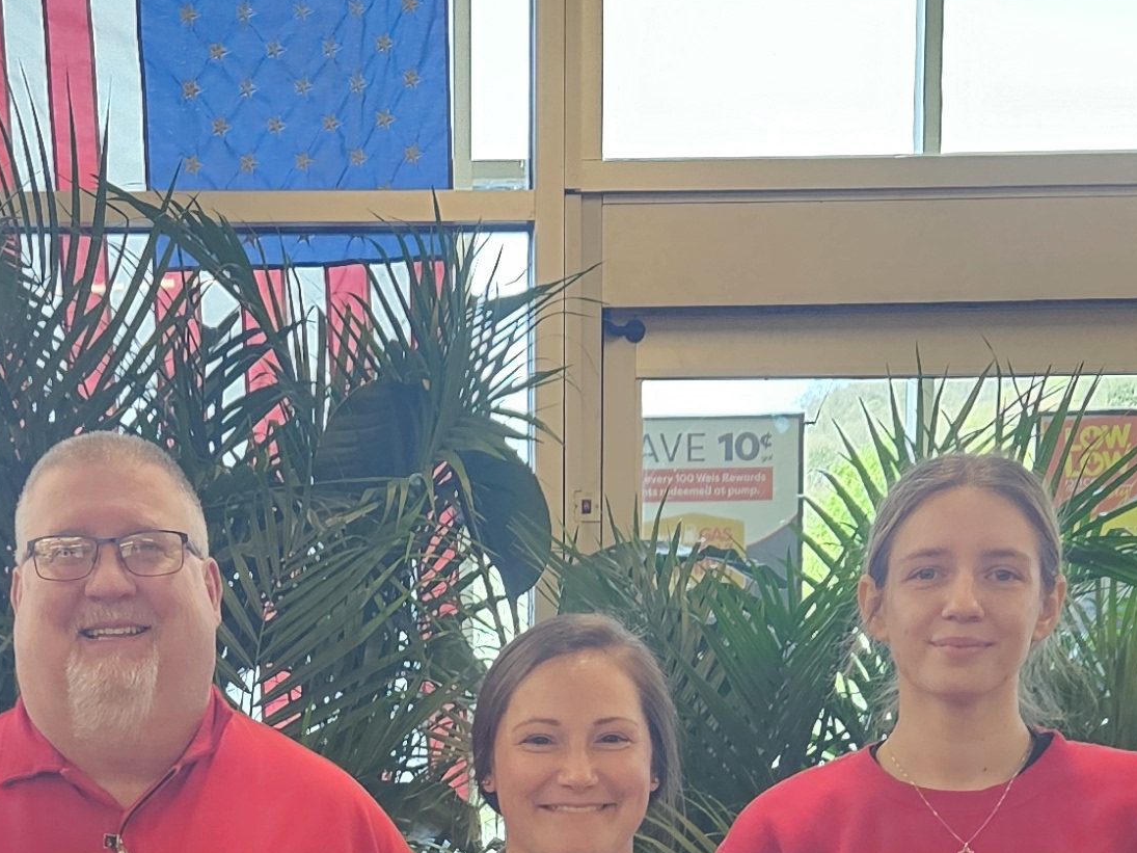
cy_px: 1252
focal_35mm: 84
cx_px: 402
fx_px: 2759
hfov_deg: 23.2
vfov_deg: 16.2
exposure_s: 1/120
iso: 160
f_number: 1.8
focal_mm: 5.4
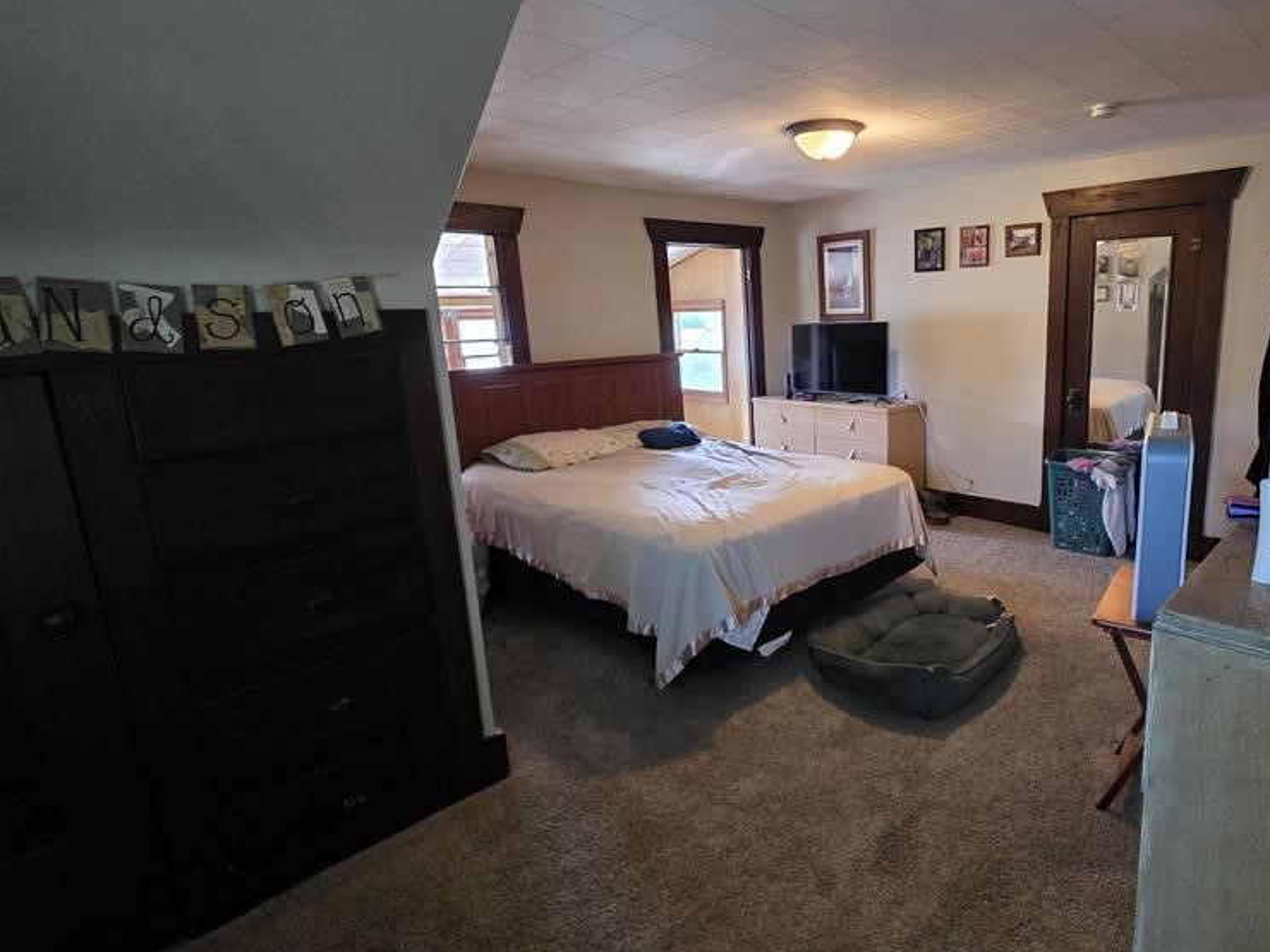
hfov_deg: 85.4
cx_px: 822
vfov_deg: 71.5
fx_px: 660
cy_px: 449
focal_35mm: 18
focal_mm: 2.2
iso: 800
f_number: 1.9
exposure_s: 1/60
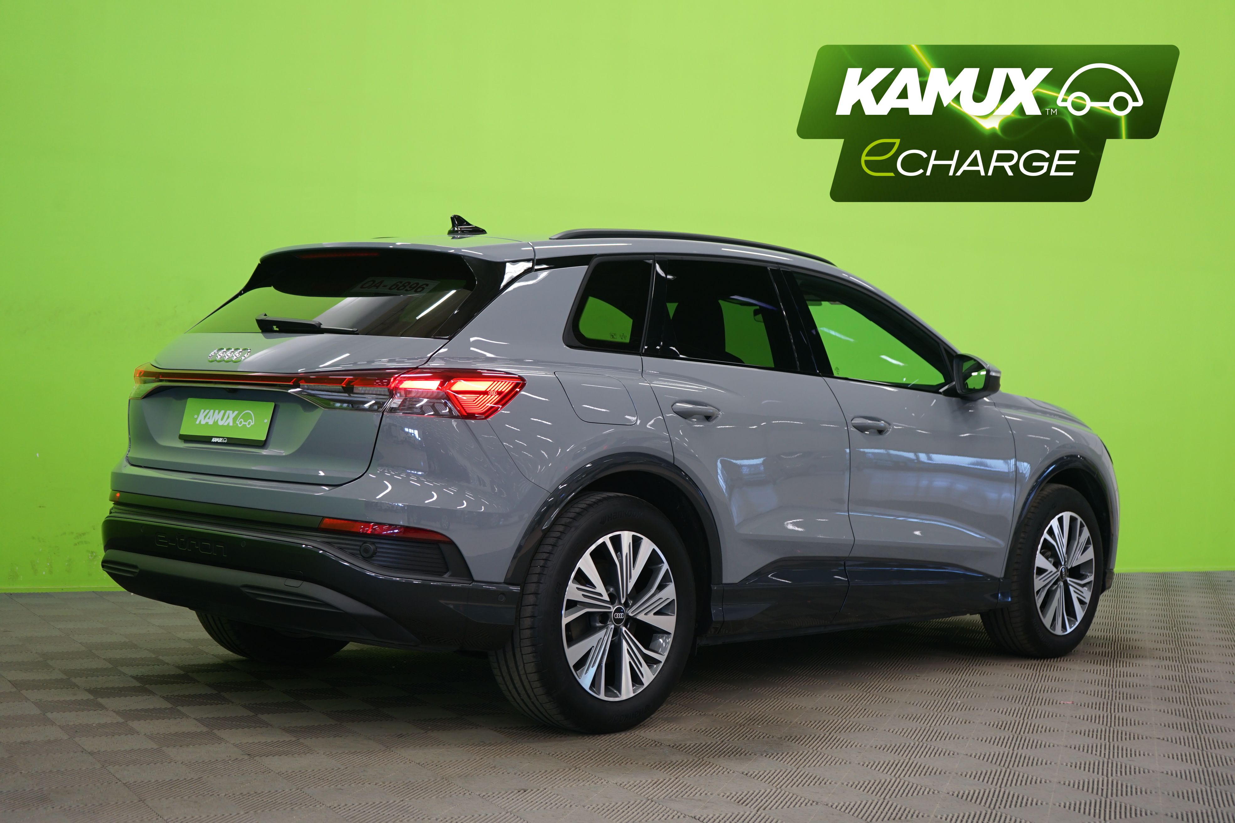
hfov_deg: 40.3
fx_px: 1681
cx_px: 618
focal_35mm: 49
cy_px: 412
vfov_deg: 27.5
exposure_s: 1/8
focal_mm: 49
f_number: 4.5
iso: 400
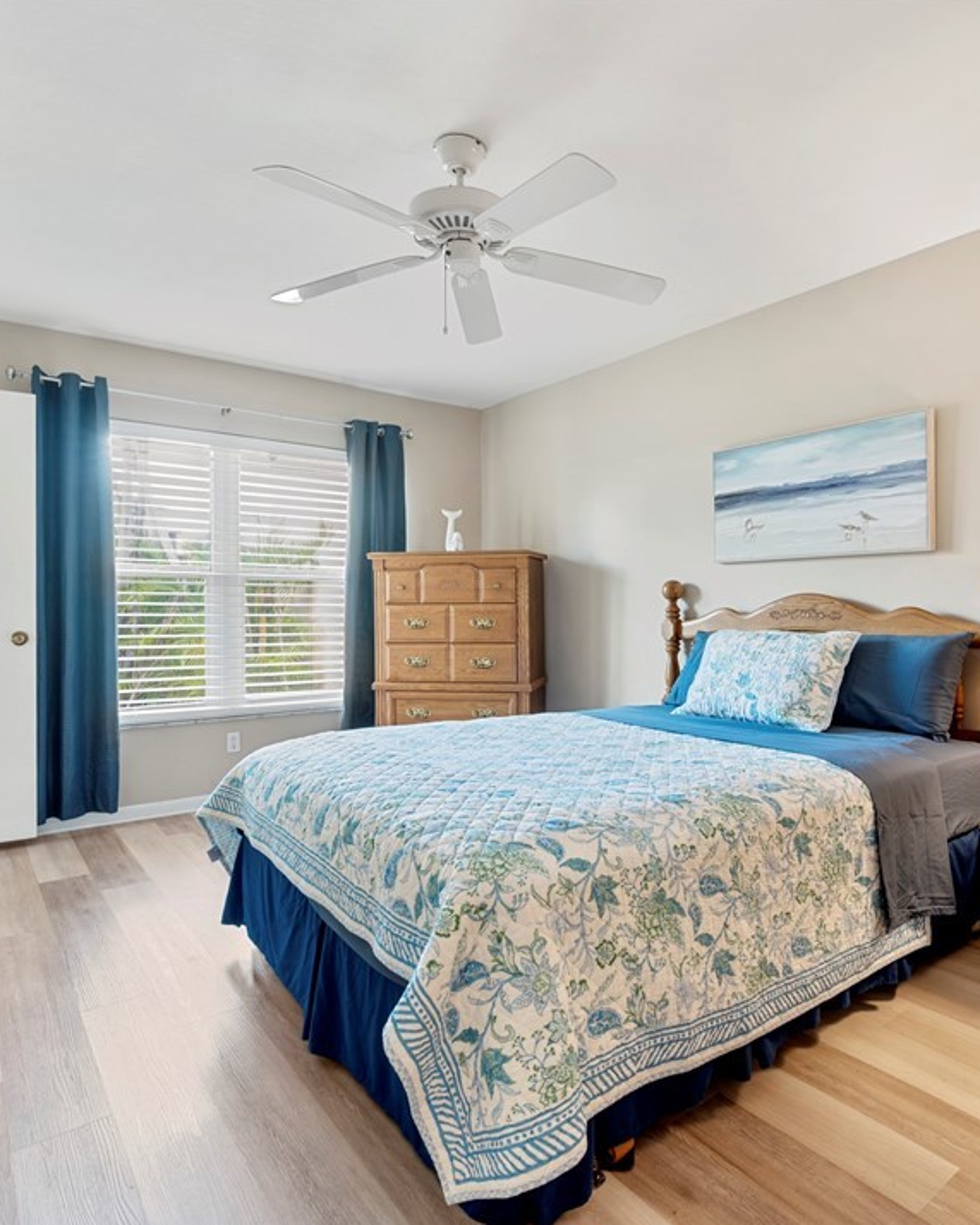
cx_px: 554
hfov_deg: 67.8
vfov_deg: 80.4
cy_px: 612
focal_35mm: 20
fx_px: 725
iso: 100
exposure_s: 4
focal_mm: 14
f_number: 8
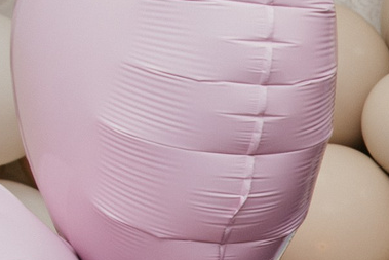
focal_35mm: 162
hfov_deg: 10.2
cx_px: 1058
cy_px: 443
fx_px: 1751
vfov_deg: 8.2
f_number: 4
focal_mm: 24
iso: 160
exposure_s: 1/160
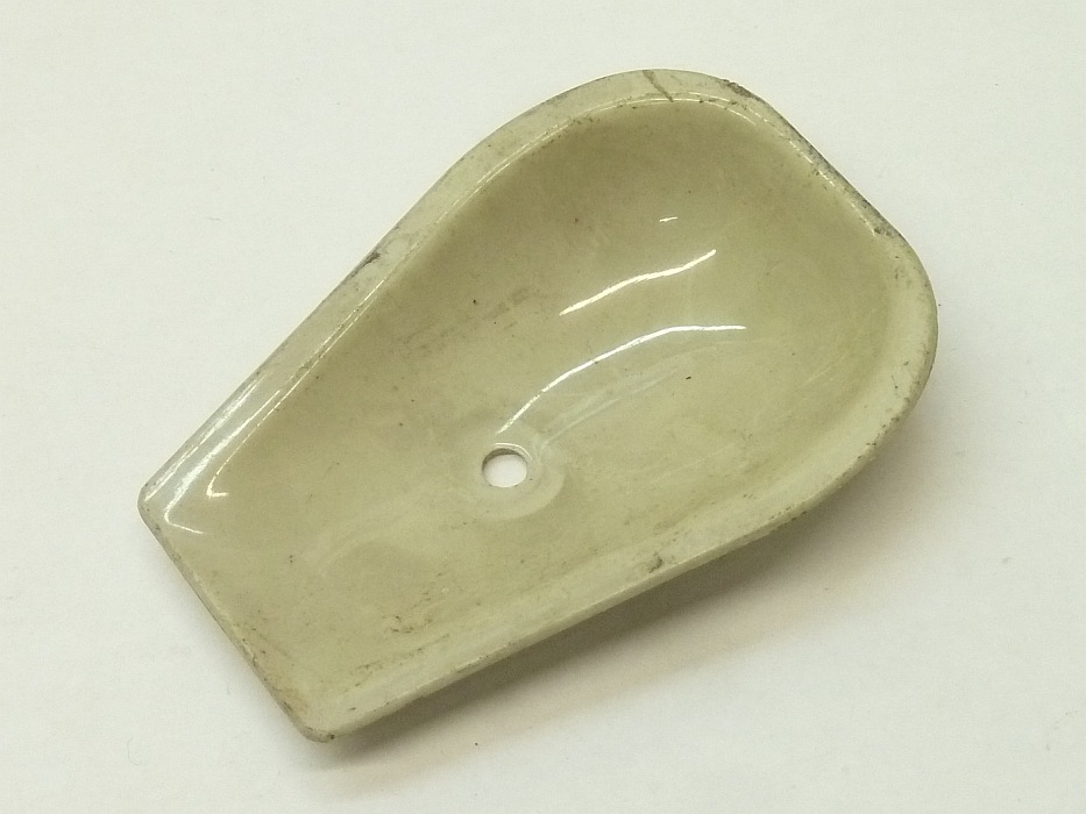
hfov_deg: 42.9
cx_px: 543
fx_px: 1381
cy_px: 407
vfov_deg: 32.9
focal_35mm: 44
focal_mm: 7.3
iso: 320
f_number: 3.7
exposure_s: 1/30
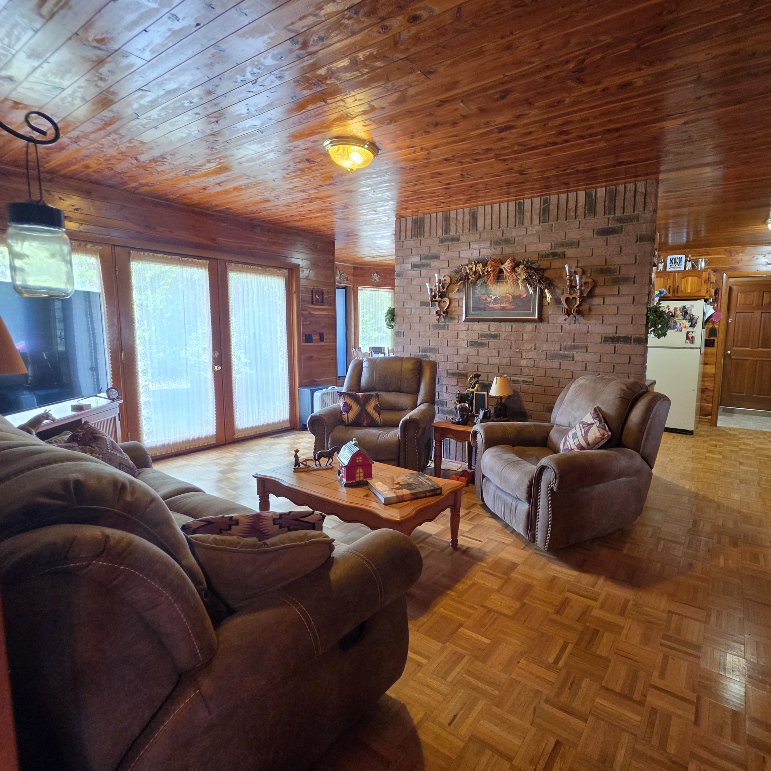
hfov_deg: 86.4
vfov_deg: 87.4
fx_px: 403
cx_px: 461
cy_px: 375
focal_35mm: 16
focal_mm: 2.2
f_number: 1.9
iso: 320
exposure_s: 1/60
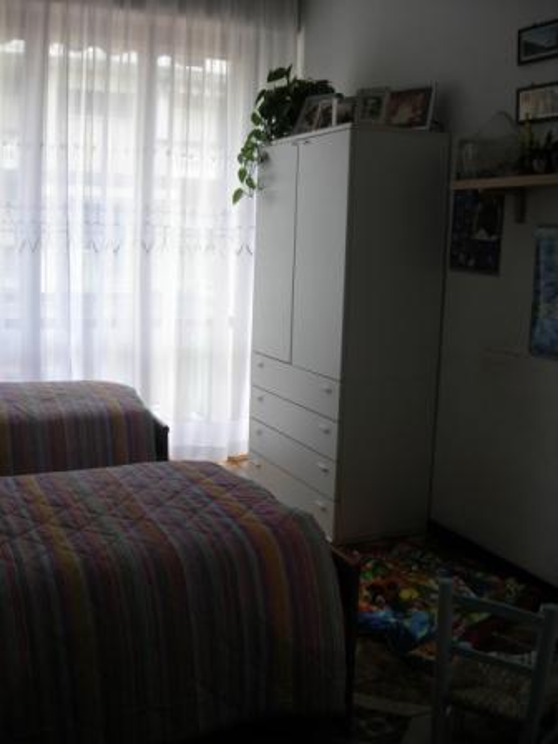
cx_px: 279
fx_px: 817
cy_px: 372
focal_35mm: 38
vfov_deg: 49.0
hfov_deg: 37.7
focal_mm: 7.8
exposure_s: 1/39
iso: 64
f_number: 2.8
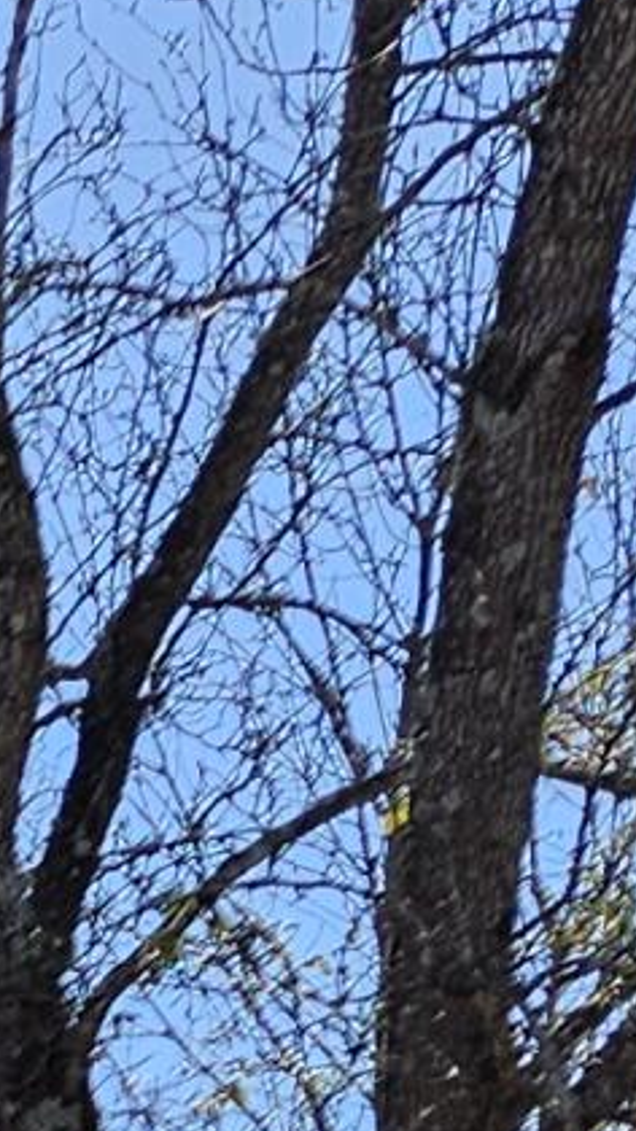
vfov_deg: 10.3
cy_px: 2774
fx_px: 5371
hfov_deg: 6.0
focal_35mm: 179
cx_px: -1628
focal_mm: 5.4
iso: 25
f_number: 1.8
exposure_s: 1/1441
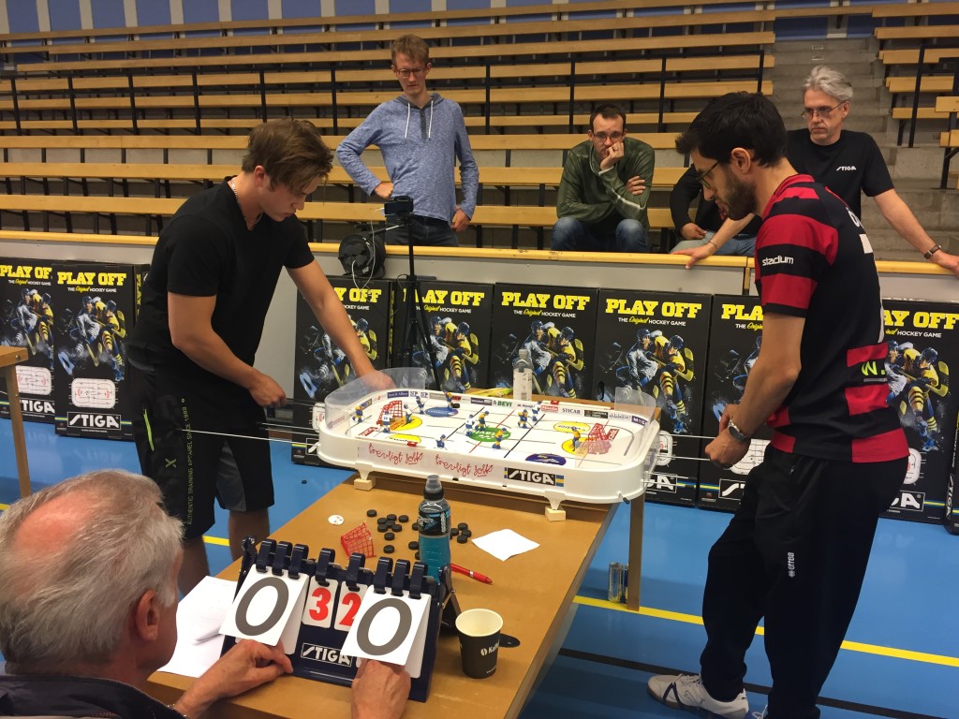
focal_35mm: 29
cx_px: 480
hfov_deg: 61.7
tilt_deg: -14.9
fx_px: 803
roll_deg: +0.2
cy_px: 360
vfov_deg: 48.2
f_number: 2.2
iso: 100
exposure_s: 1/33
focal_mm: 4.15
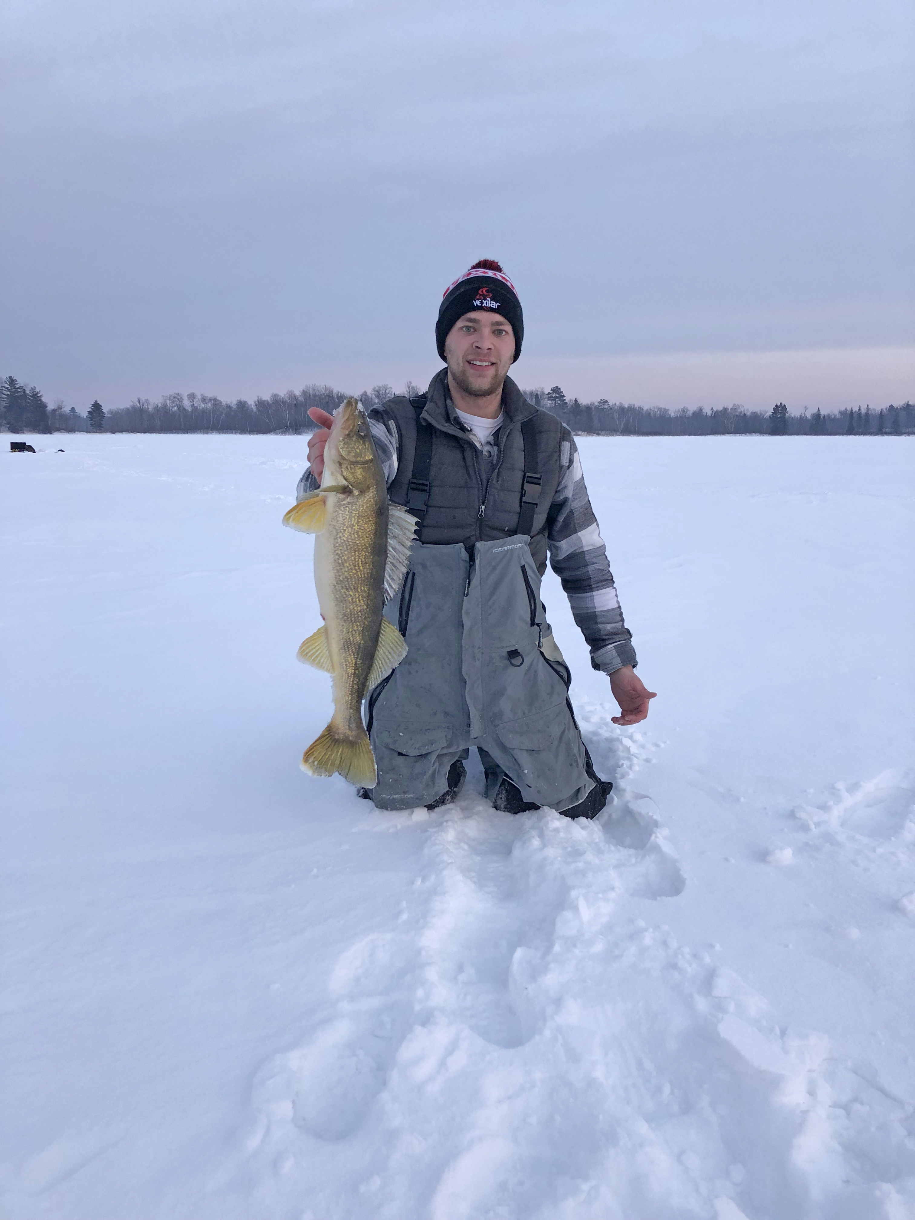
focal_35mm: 28
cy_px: 610
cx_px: 458
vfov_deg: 63.4
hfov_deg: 49.7
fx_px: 987
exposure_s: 1/40
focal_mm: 3.99
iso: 25
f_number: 1.8
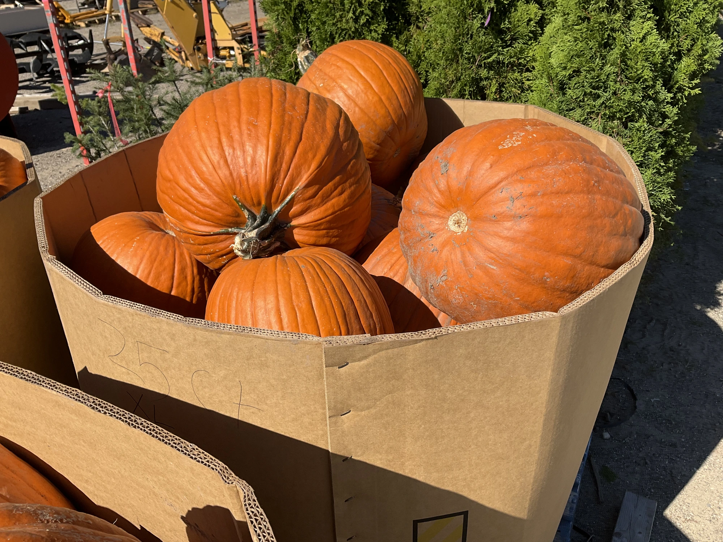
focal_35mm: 29
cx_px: 362
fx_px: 606
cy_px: 271
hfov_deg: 61.7
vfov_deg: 48.2
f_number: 1.8
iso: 25
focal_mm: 3
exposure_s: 1/1786
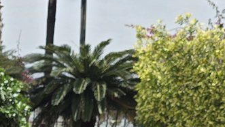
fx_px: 632
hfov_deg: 19.3
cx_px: -24
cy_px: 305
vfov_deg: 10.0
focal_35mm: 106
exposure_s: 1/694
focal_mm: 6.3
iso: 12
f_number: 1.7
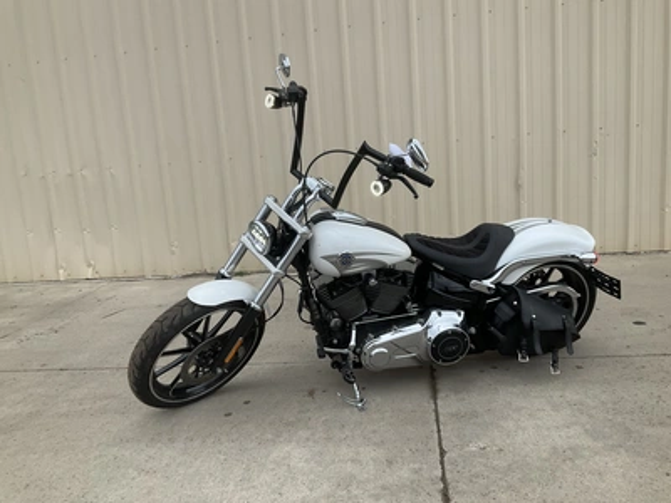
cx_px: 336
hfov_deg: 61.7
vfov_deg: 48.2
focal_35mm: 29
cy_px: 252
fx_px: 562
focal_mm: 3
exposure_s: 1/262
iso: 25
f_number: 1.8
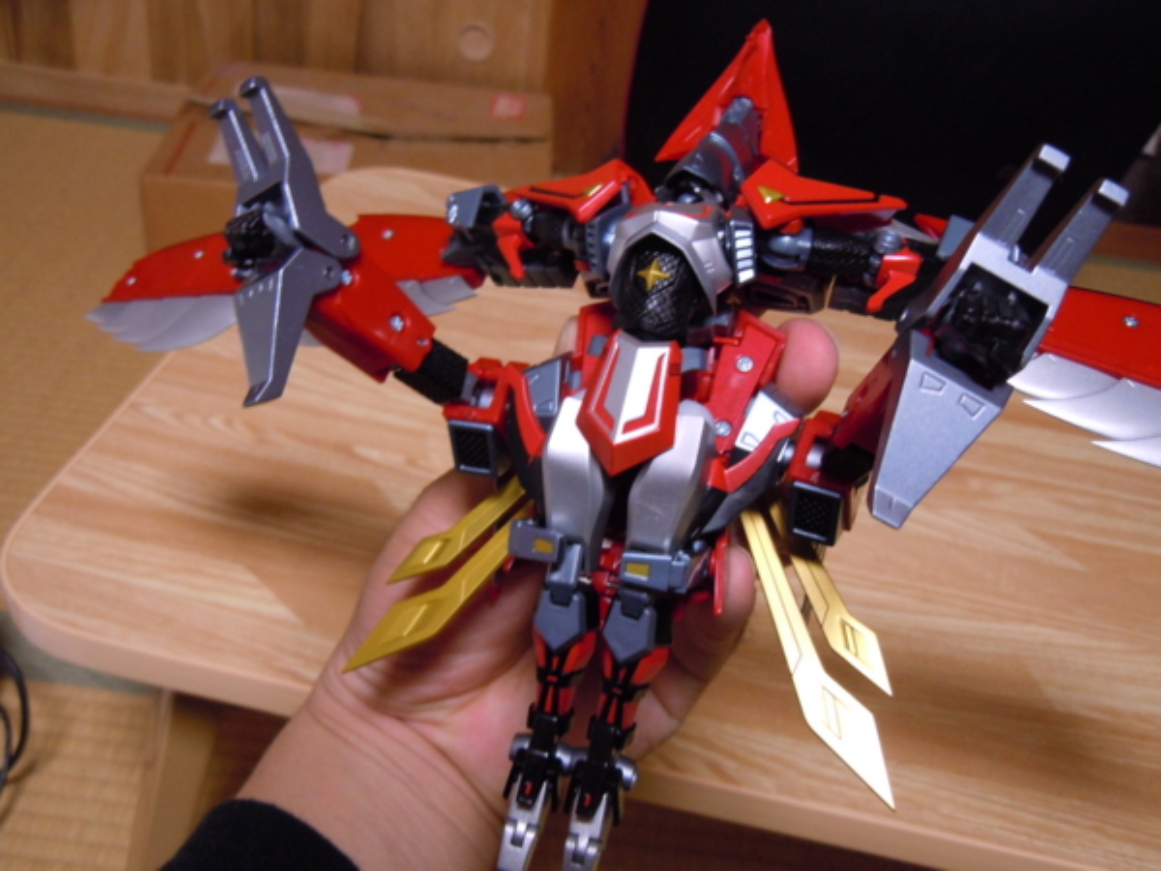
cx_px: 580
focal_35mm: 34
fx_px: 1140
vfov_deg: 41.8
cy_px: 436
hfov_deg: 54.0
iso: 400
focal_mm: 6.2
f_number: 3.6
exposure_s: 1/15
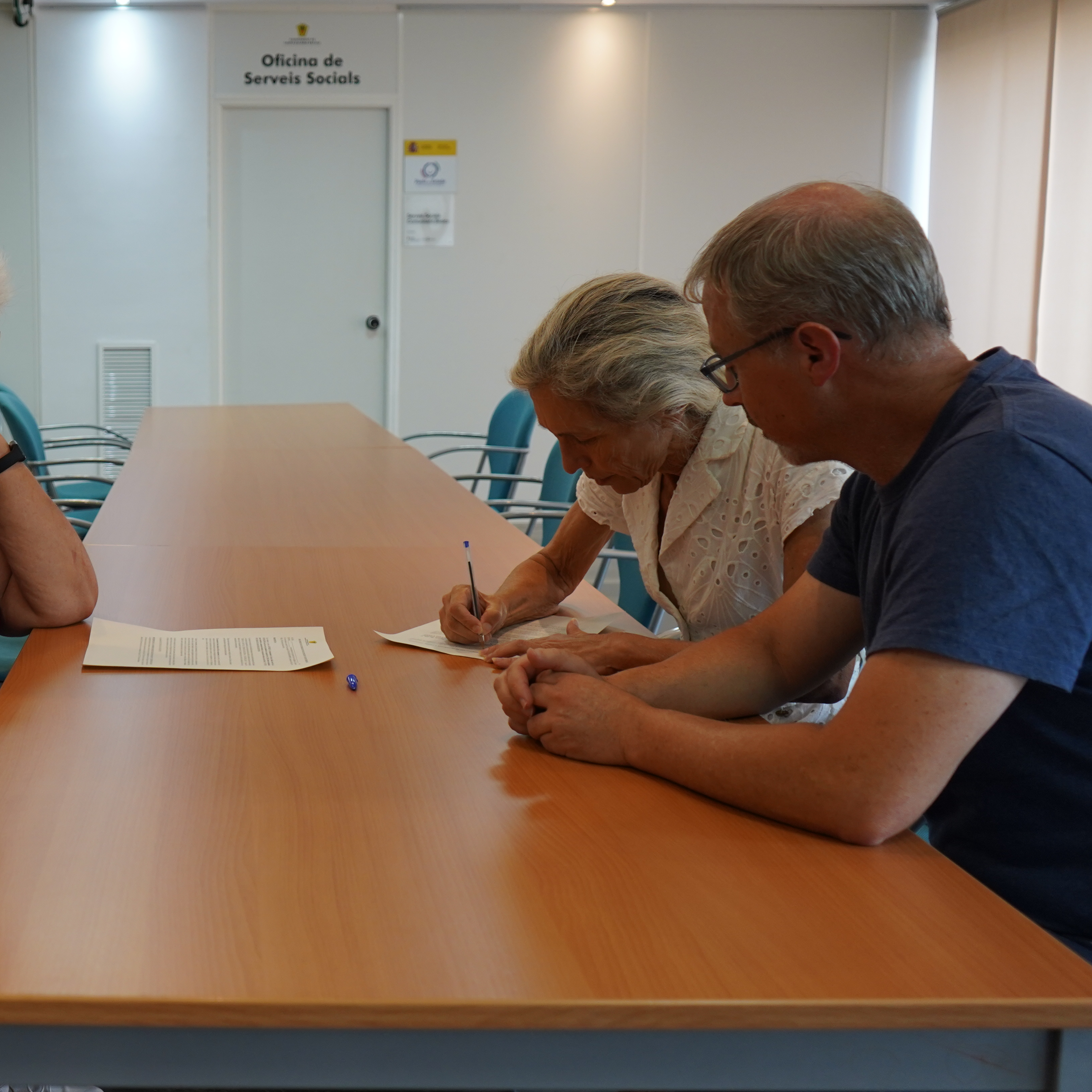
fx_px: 1570
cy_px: 533
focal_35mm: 44
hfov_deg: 36.7
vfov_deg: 38.3
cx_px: 178
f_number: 4
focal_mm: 28
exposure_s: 1/160
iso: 800
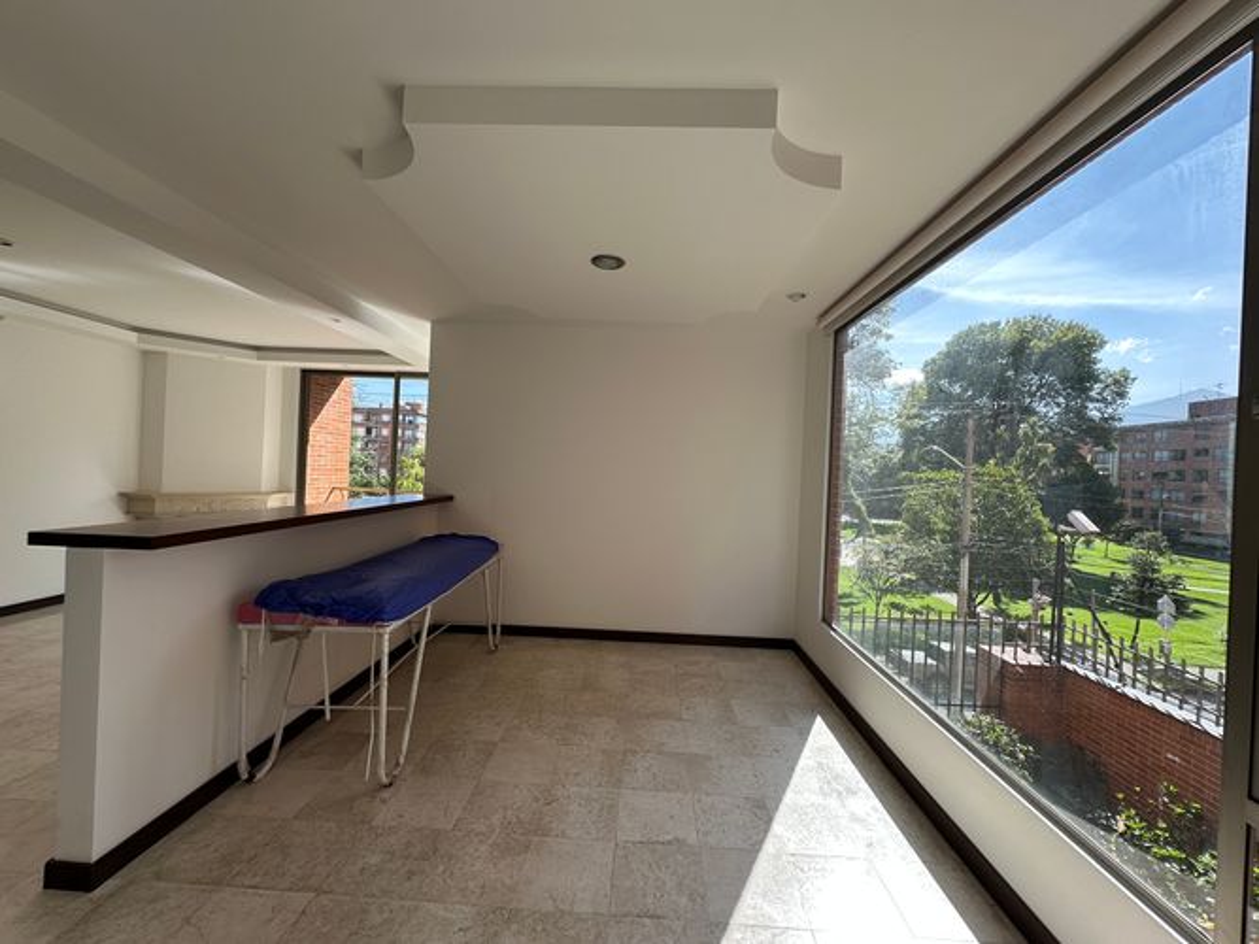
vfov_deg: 85.7
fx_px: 509
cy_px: 472
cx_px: 630
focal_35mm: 14
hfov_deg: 102.1
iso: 40
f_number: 2.2
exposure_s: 1/392
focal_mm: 2.22
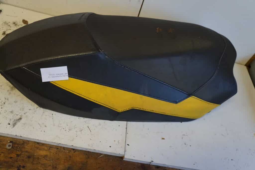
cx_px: 128
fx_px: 213
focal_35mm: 30
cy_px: 85
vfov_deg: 43.6
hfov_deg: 61.9
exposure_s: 1/60
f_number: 3.5
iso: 800
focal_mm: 20
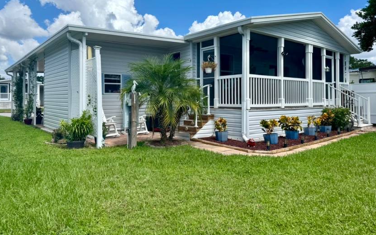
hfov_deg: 70.4
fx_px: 267
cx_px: 189
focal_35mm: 26
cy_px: 93
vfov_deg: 47.3
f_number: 1.78
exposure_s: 1/4608
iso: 80
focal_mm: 6.76
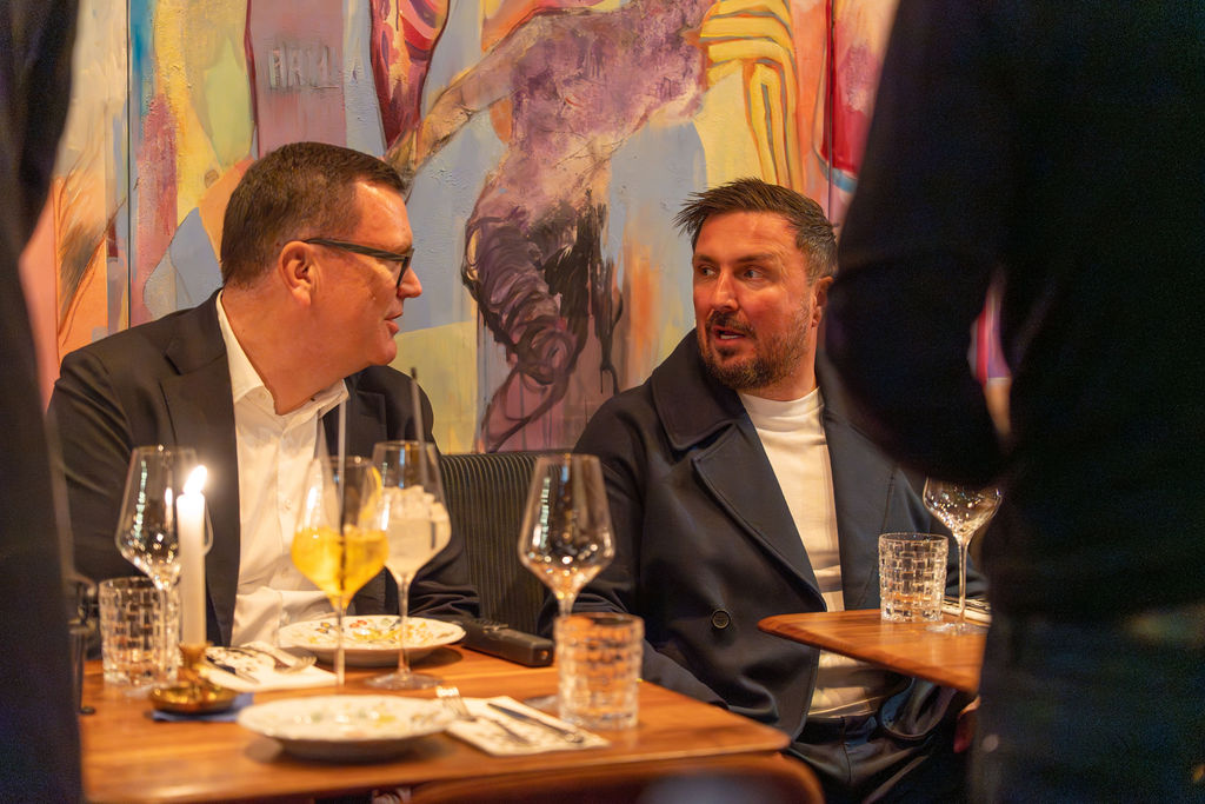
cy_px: 402
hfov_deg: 24.7
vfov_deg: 16.6
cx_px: 602
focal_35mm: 82
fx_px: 2752
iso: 8000
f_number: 2.8
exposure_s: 1/100
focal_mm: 82.2
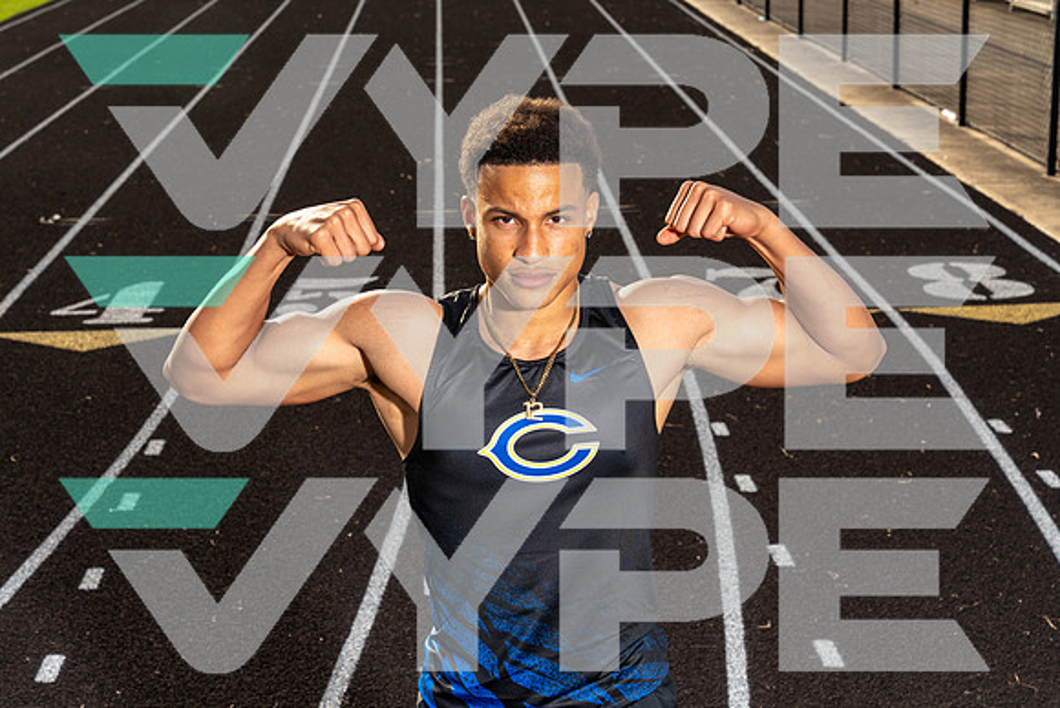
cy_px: 354
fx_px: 2061
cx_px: 530
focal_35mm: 70
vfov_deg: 19.5
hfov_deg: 28.8
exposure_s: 1/250
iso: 160
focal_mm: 70
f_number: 10
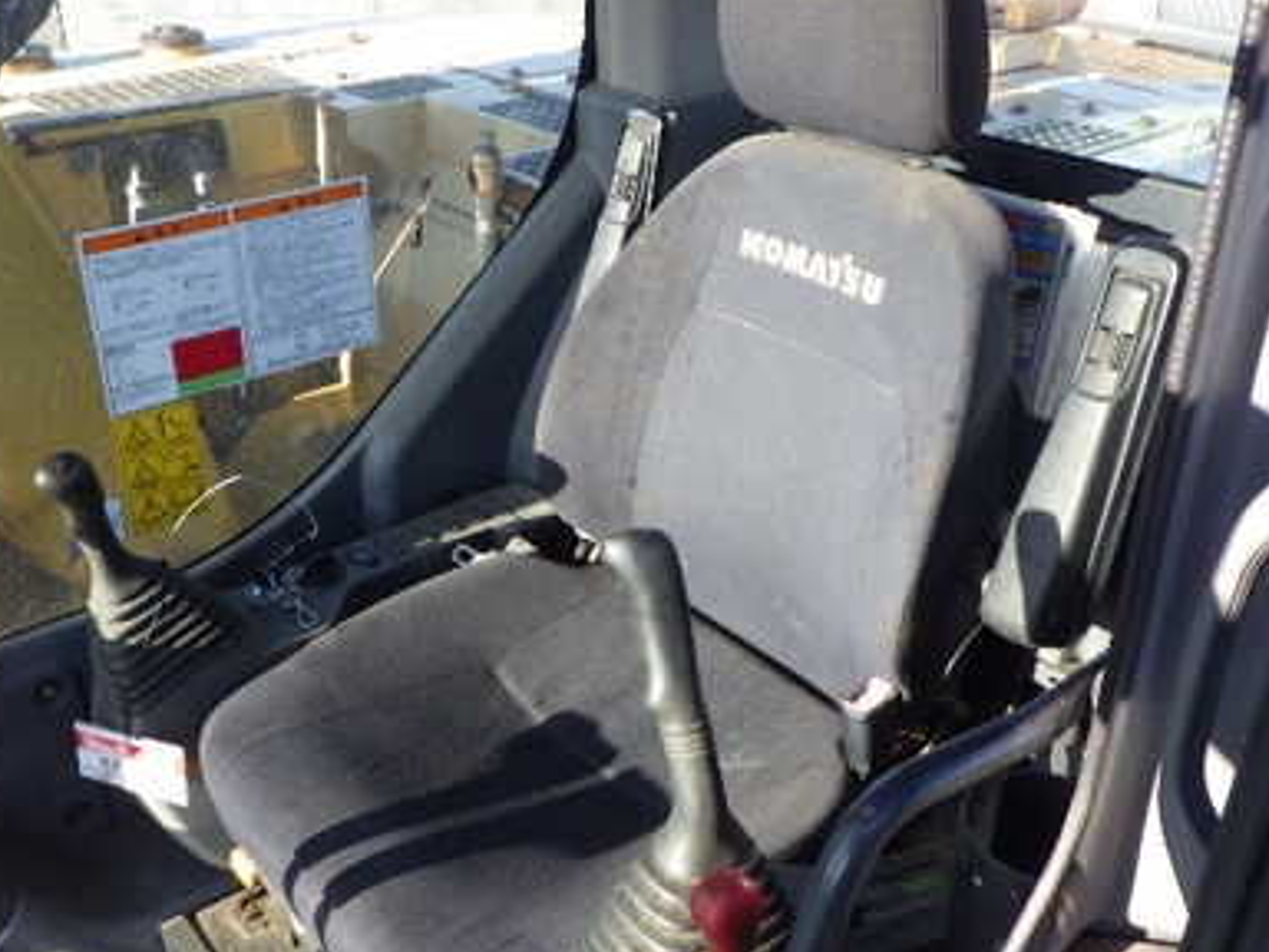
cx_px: 585
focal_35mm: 35
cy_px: 450
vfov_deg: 40.7
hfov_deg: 52.6
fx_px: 1283
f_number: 4.2
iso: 125
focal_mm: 5
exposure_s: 1/160
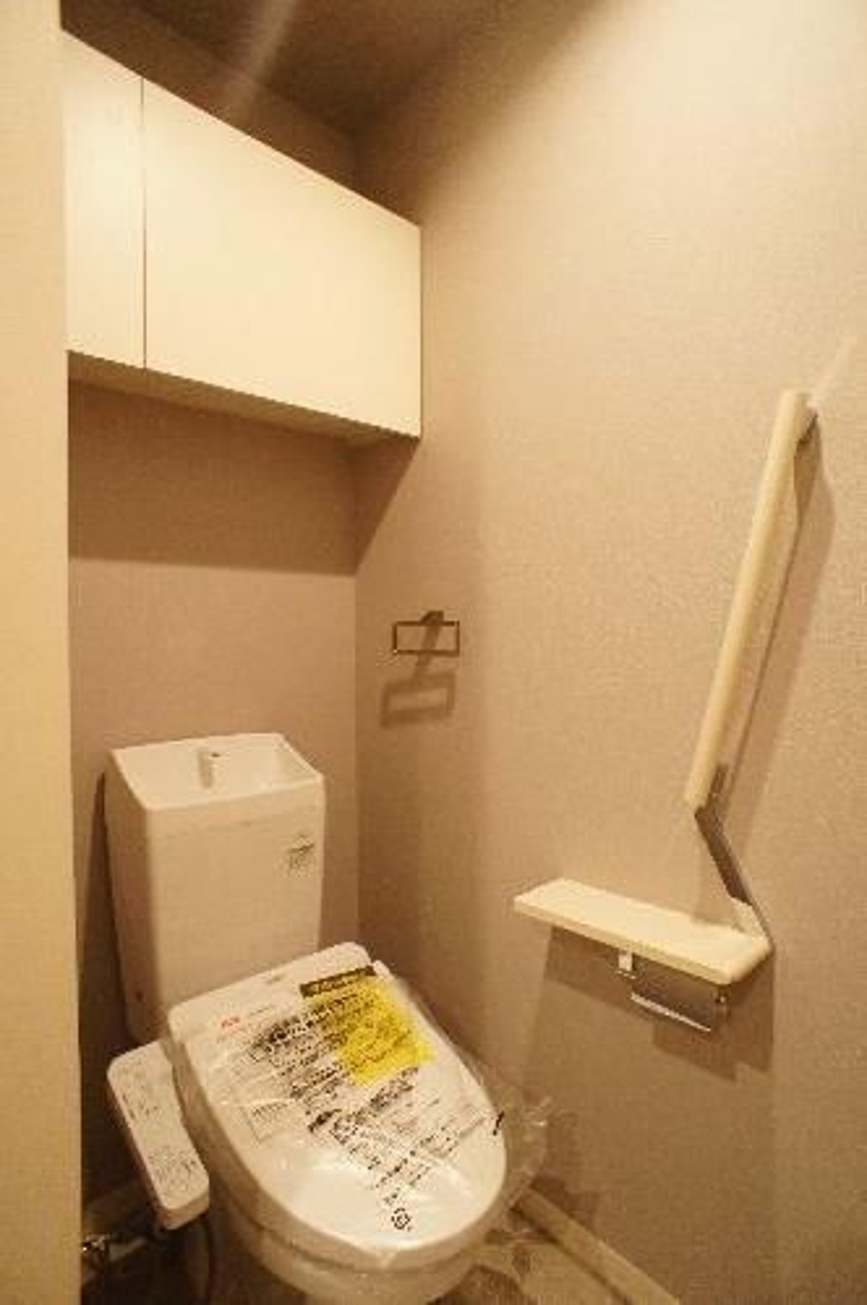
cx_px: 434
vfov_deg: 73.8
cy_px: 652
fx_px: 869
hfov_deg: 53.0
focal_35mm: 24
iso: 1600
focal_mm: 16
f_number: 3.5
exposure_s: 1/60
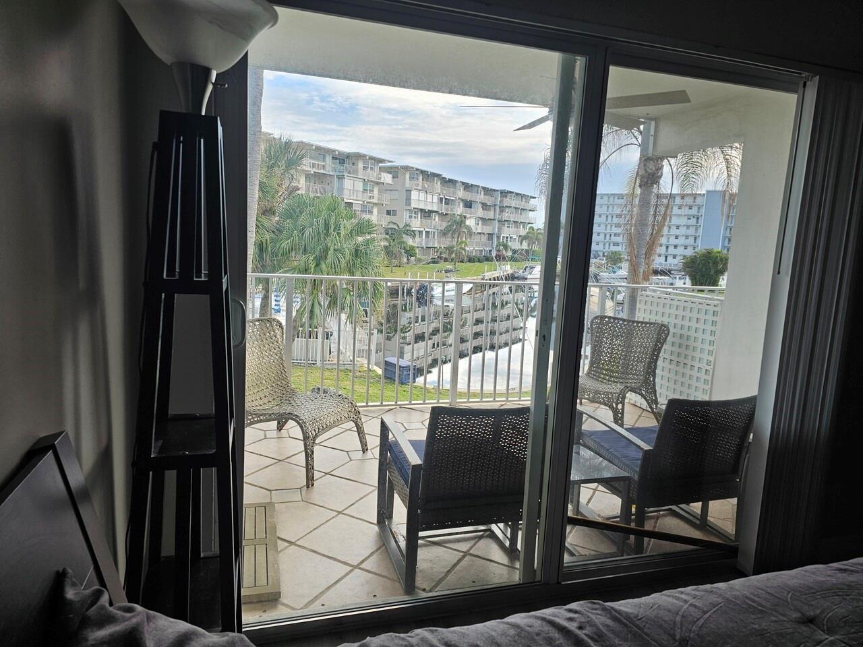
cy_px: 324
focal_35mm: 23
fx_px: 573
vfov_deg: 58.9
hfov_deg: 73.9
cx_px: 432
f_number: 1.7
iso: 40
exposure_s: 1/180
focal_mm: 6.3
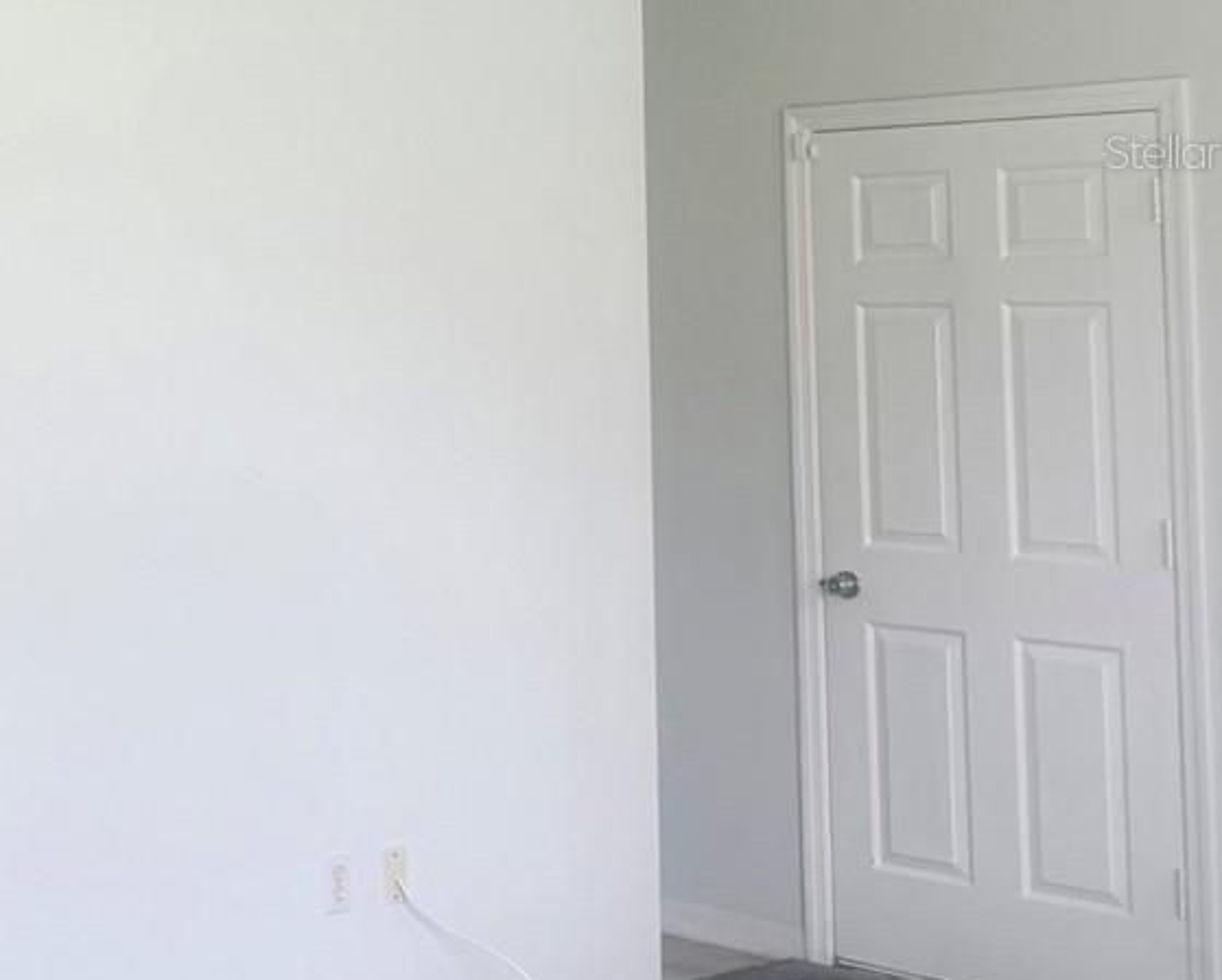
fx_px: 2425
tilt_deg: +4.0
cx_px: -437
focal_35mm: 67
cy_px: 151
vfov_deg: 22.4
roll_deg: +0.1
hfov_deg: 24.2
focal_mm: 6.76
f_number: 1.78
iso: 64
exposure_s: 1/252
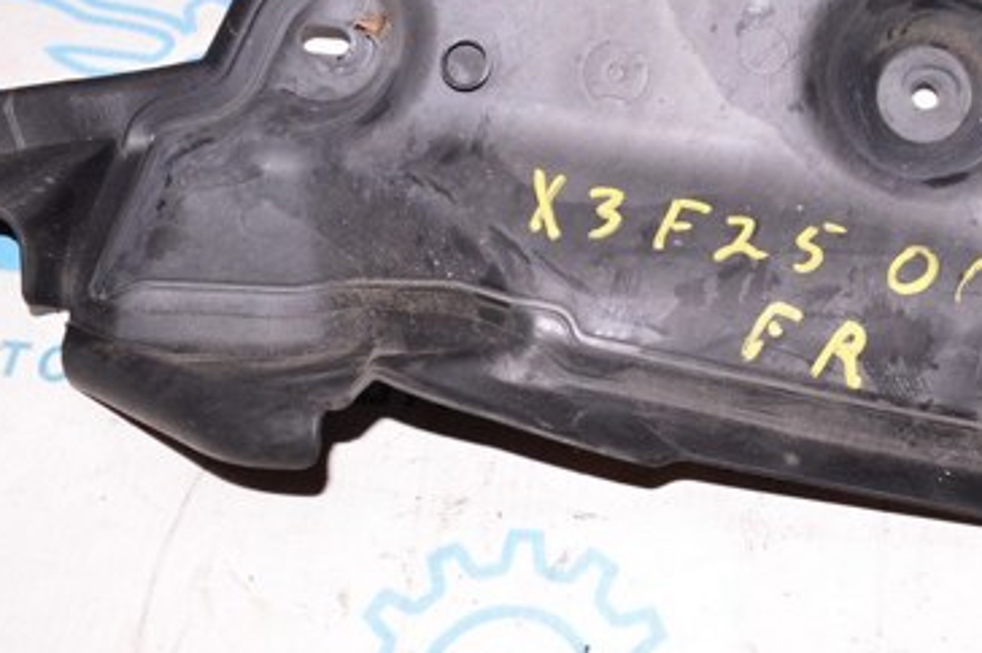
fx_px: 1581
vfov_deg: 23.1
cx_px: 718
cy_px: 152
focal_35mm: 58
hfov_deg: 33.9
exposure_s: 1/200
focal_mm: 22
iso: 1600
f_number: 8
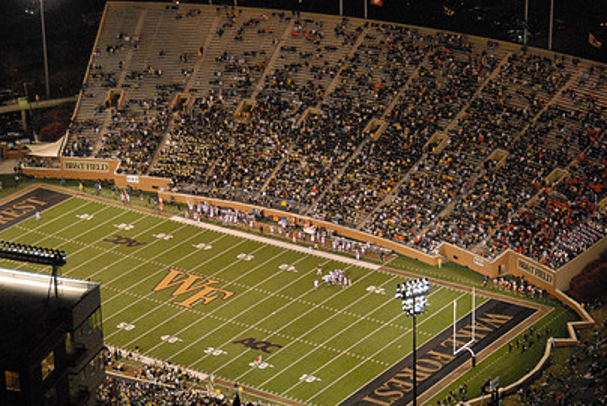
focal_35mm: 125
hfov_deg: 16.3
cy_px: 289
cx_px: 192
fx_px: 2109
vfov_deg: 11.0
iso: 1600
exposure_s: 1/160
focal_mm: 58
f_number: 5.6
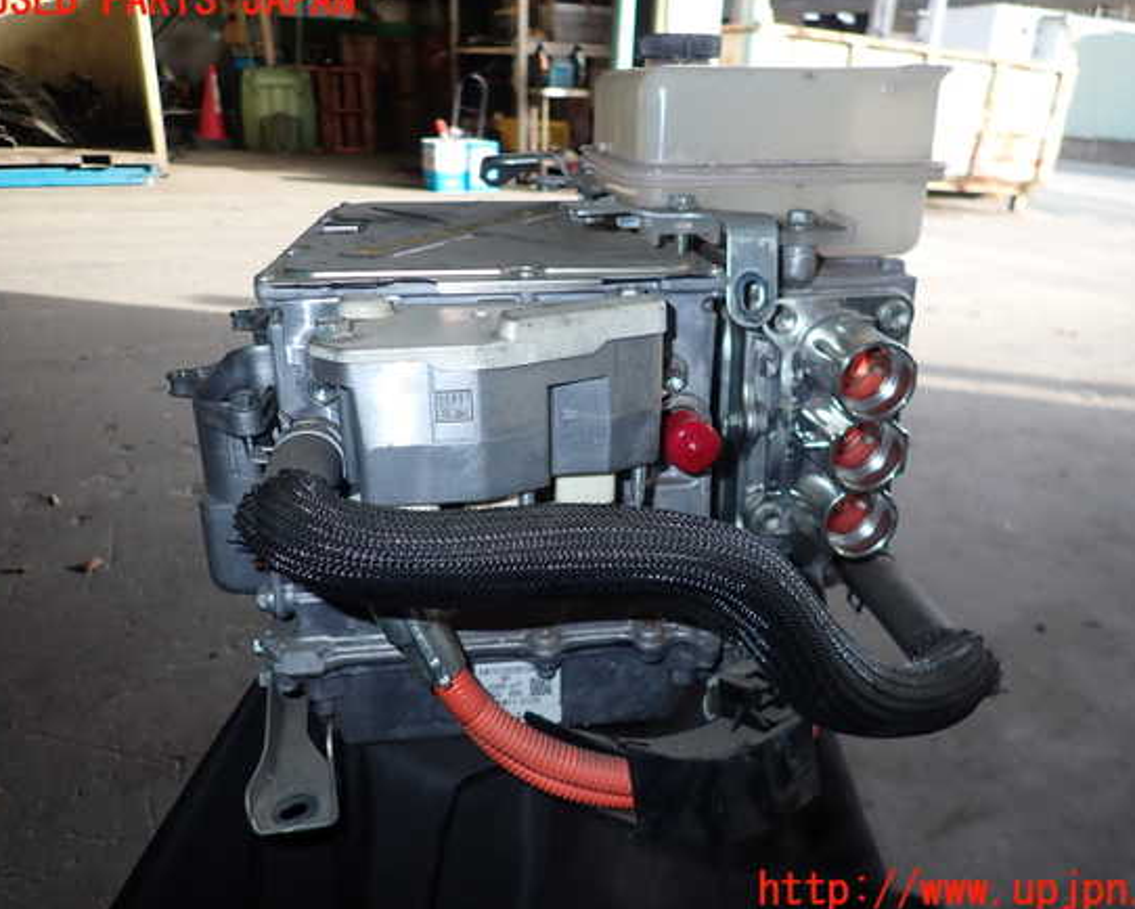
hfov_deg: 64.0
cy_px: 446
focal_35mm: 27
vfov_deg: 53.2
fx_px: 907
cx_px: 603
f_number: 5.6
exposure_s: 1/30
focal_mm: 4.5
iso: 100
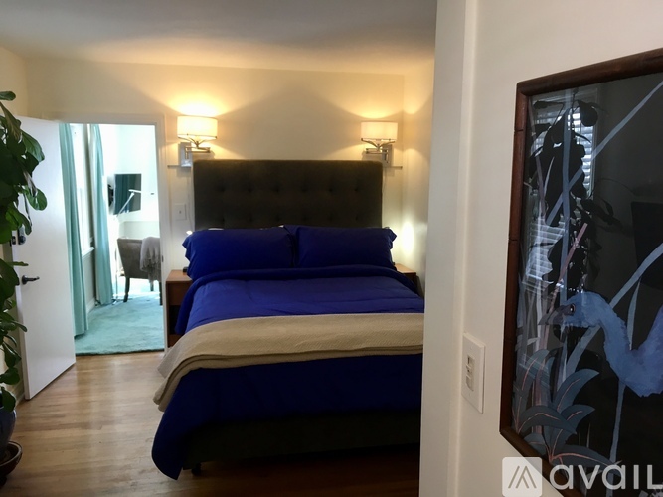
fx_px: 555
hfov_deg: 61.7
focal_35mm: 29
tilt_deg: -8.9
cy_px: 248
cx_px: 332
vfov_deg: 48.2
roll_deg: -0.9
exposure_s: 1/30
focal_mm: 4.15
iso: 80
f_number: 2.2
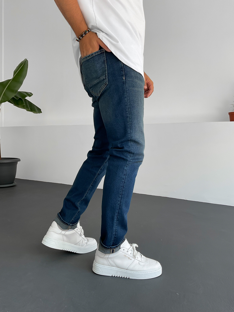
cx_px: 117
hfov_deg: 48.2
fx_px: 261
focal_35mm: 29
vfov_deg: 61.7
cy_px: 156
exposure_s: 1/120
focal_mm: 3
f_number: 1.8
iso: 20
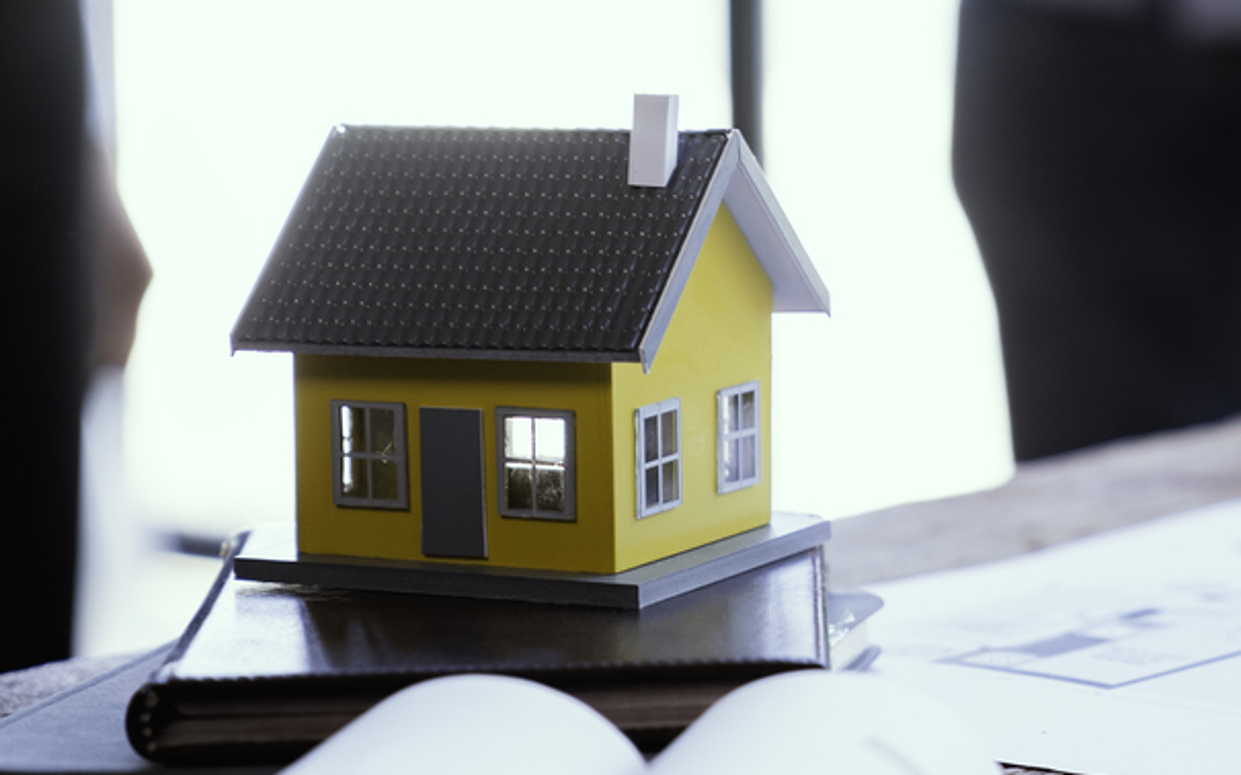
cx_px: 1132
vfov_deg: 7.4
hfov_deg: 11.8
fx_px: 5986
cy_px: -64
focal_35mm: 177
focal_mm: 70
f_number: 2.8
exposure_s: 1/125
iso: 250
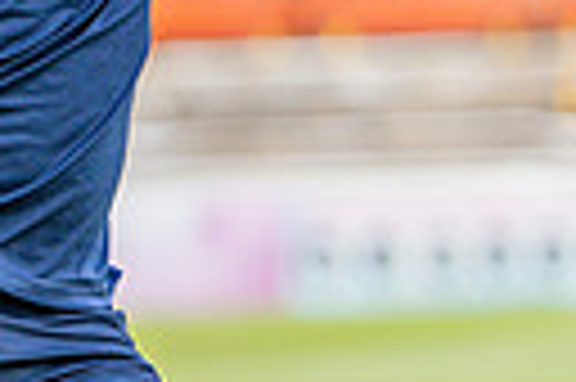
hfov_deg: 4.6
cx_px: -288
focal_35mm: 448
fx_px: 7159
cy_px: 333
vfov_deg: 3.1
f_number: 1.6
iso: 360
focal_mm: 85
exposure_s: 1/6400
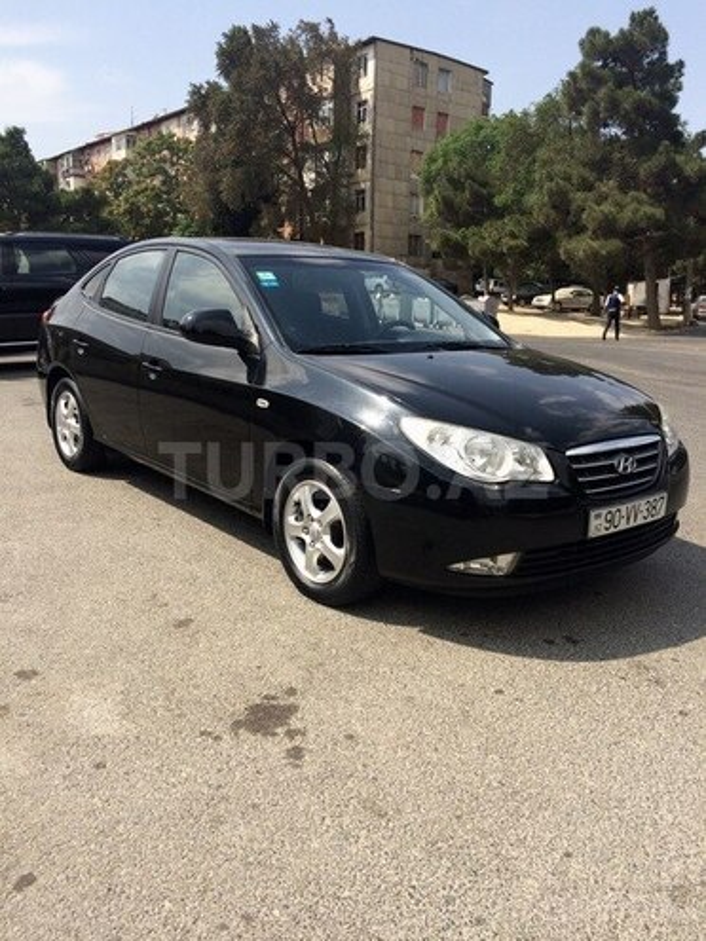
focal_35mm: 29
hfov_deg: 48.2
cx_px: 353
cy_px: 470
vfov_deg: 61.7
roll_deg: -1.0
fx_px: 789
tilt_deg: -11.7
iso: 32
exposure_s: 1/1866
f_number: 2.2
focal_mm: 4.15
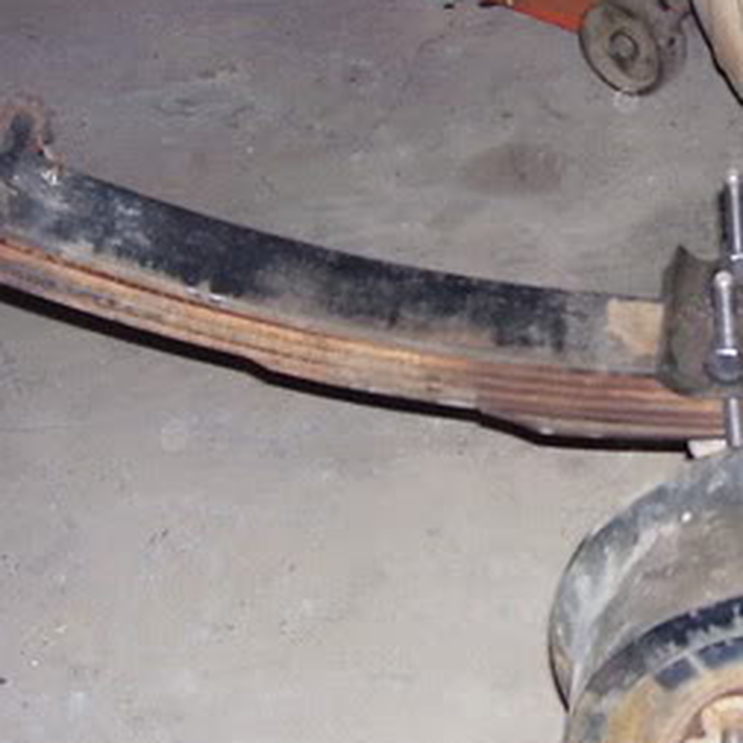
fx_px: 2307
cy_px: 258
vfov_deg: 18.3
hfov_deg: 17.5
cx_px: 890
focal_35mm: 95
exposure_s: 1/60
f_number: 2.7
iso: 125
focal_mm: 5.6
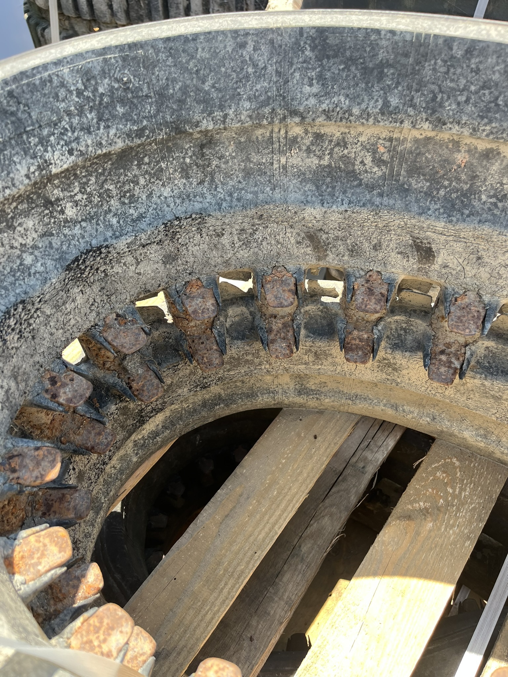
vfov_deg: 67.3
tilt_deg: -52.0
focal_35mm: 26
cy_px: 338
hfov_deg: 53.1
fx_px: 509
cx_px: 254
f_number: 1.6
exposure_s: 1/308
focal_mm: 5.1
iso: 50
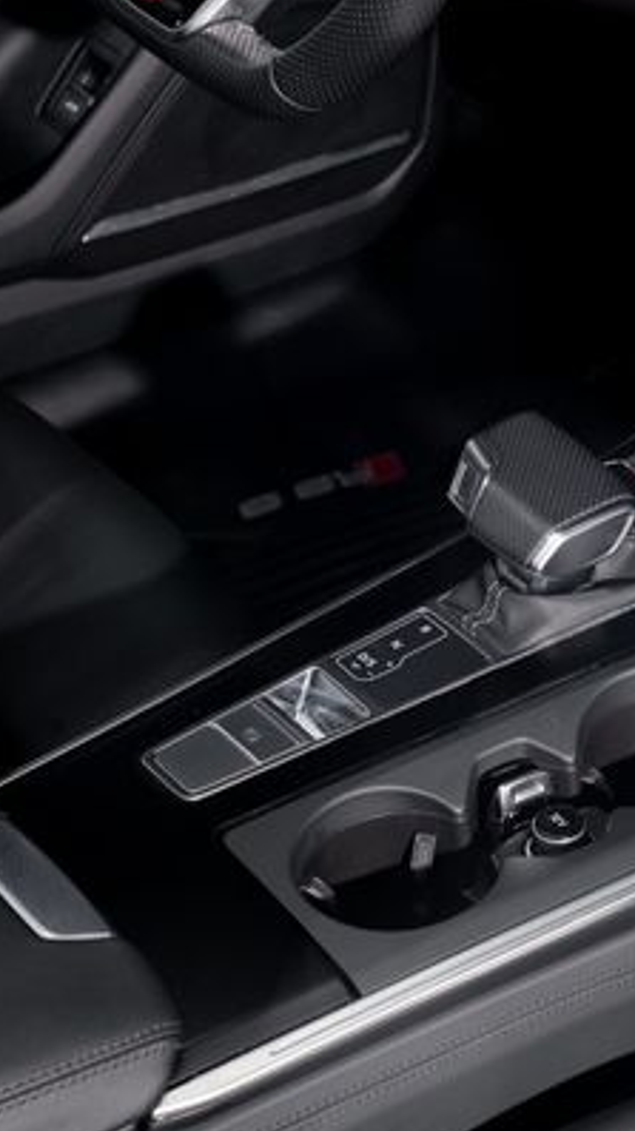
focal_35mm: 98
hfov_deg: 12.2
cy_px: 574
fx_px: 2937
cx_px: 618
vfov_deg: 21.8
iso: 250
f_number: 8
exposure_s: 1/160
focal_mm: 58
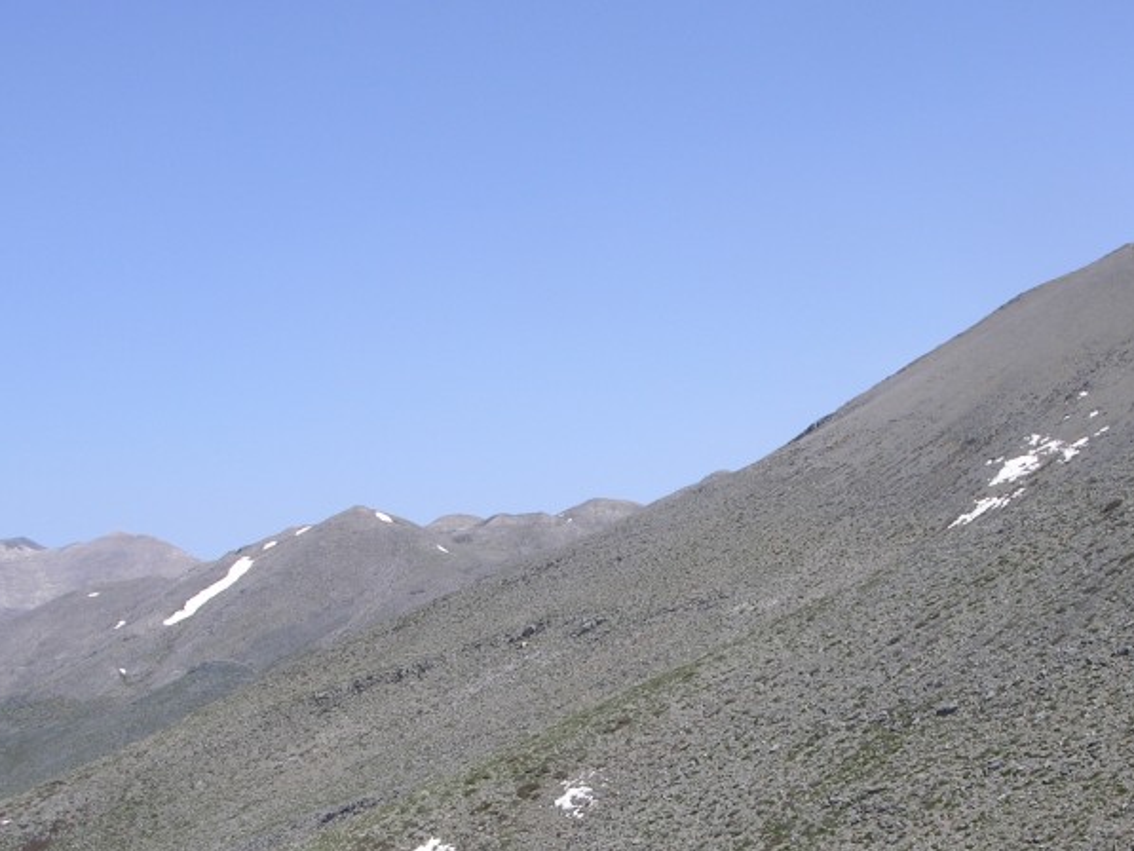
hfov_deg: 32.1
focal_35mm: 60
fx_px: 1966
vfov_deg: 24.0
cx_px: 638
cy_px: 684
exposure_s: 1/233
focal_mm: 8.9
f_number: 6.3
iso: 50
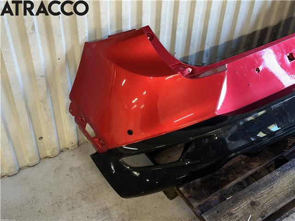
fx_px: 409
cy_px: 110
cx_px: 148
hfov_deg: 39.7
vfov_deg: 30.3
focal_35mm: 48
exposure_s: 1/17
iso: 100
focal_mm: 6.86
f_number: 1.78
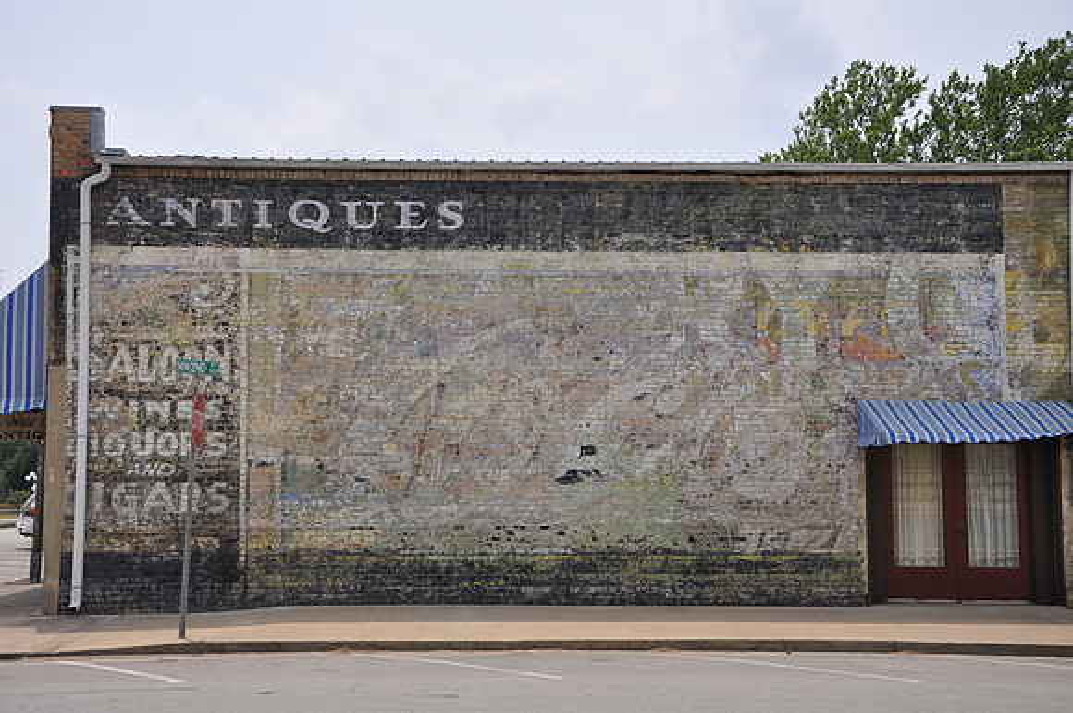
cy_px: 356
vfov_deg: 28.0
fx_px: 1429
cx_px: 536
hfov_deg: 41.2
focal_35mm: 48
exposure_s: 1/200
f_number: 7.1
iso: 200
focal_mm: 32
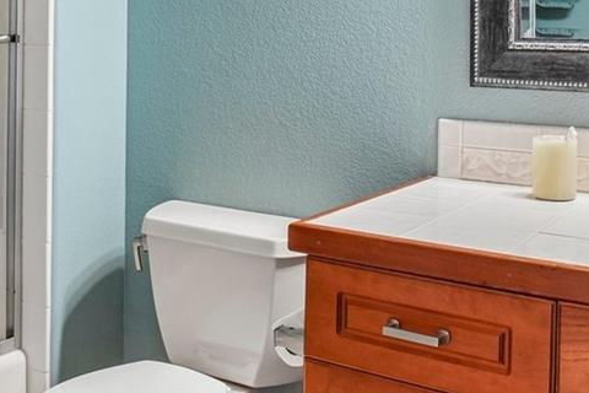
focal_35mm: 50
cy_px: 26
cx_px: 222
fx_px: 818
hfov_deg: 39.3
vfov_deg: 26.0
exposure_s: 1/10
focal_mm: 10
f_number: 8
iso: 400
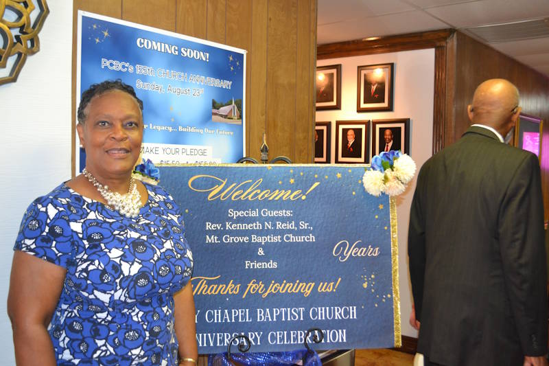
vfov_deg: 36.9
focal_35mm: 36
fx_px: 549
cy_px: 183
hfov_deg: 53.1
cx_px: 274
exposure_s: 1/60
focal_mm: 24
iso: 1400
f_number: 4
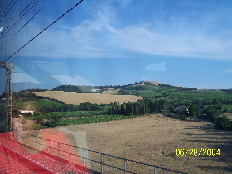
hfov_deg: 49.0
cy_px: 87
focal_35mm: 38
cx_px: 116
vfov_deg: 37.7
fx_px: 255
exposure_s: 1/700
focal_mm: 8
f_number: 2.8
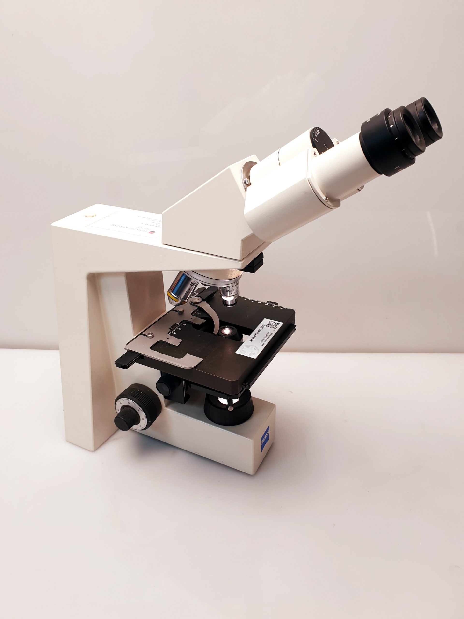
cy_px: 310
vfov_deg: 67.3
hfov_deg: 53.1
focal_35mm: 26
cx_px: 232
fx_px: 465
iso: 50
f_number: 2.4
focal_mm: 4.3
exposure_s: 1/50
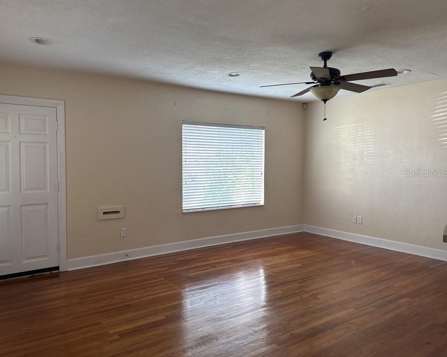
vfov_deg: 54.9
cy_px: 172
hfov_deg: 65.9
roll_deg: -0.7
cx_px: 202
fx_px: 344
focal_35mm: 26
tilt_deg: -1.8
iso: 250
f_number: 1.78
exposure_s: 1/85
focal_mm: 6.86
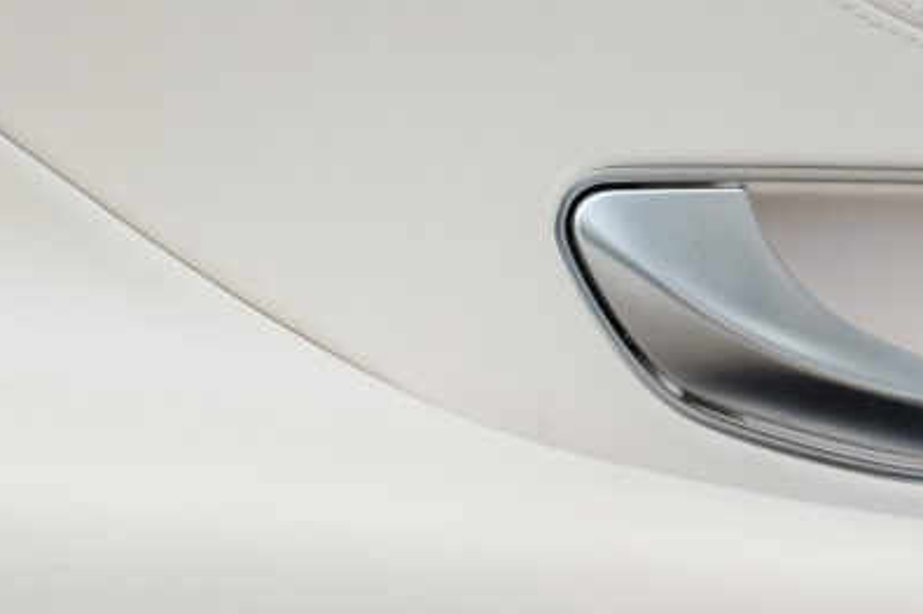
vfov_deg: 6.8
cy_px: 496
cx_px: 351
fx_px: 5151
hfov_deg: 10.2
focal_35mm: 201
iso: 400
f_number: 5
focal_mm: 20.5
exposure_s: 1/125
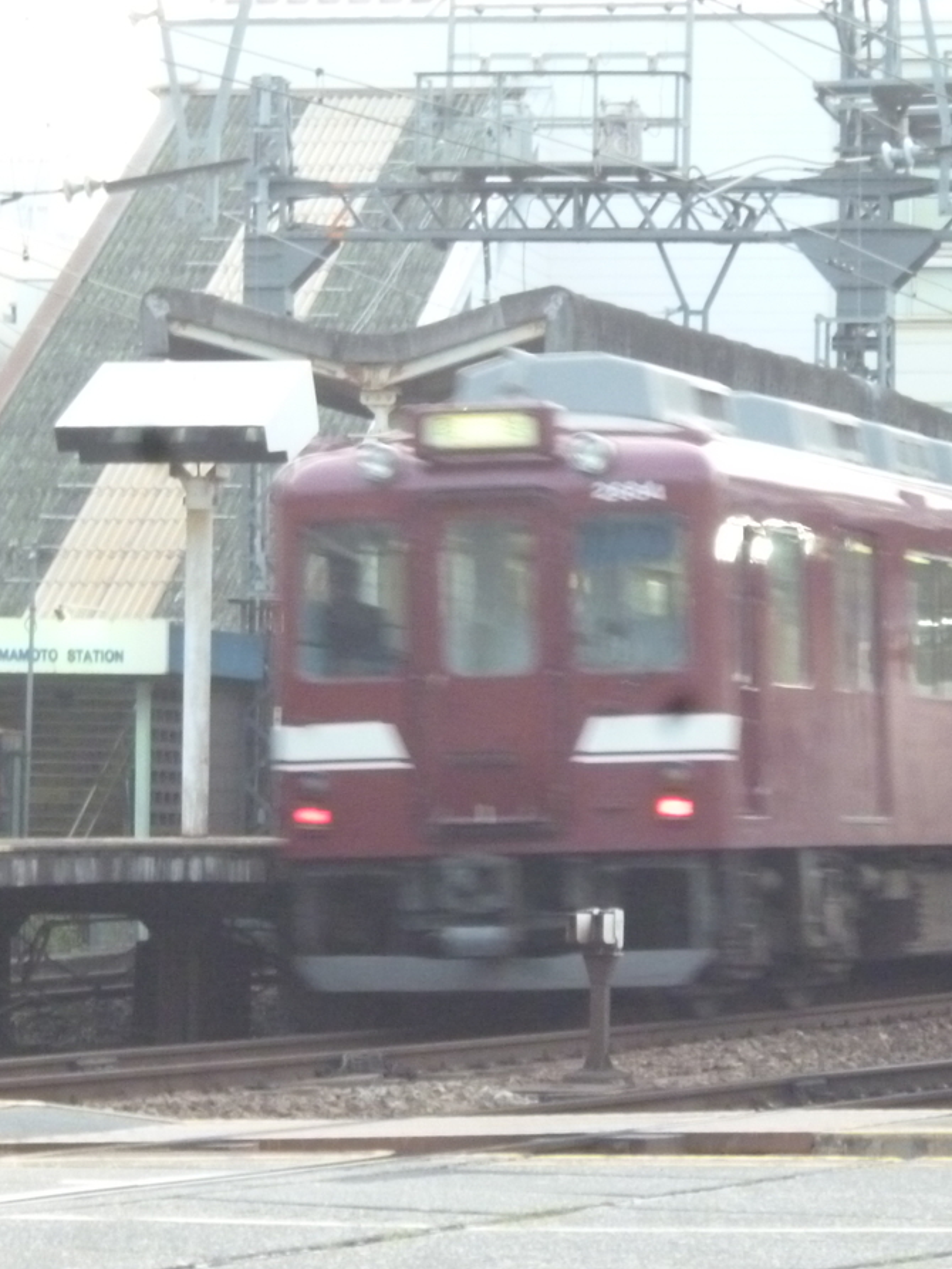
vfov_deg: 11.2
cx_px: 727
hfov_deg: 8.4
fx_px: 6452
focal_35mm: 176
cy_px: 634
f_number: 6.5
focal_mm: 20
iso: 800
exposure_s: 1/30
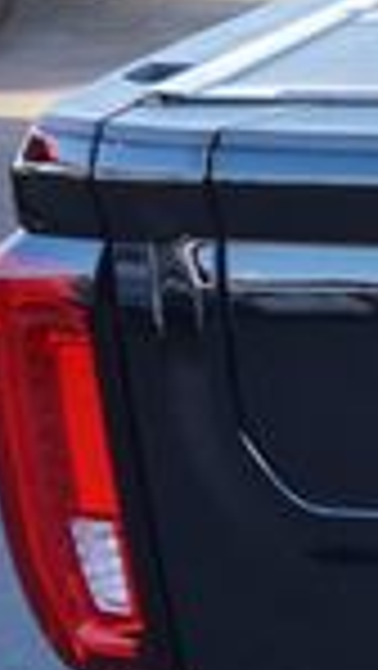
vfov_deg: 19.8
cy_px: 400
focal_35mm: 108
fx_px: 1921
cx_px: 994
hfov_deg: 9.6
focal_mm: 16
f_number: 4
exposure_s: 1/60
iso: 160
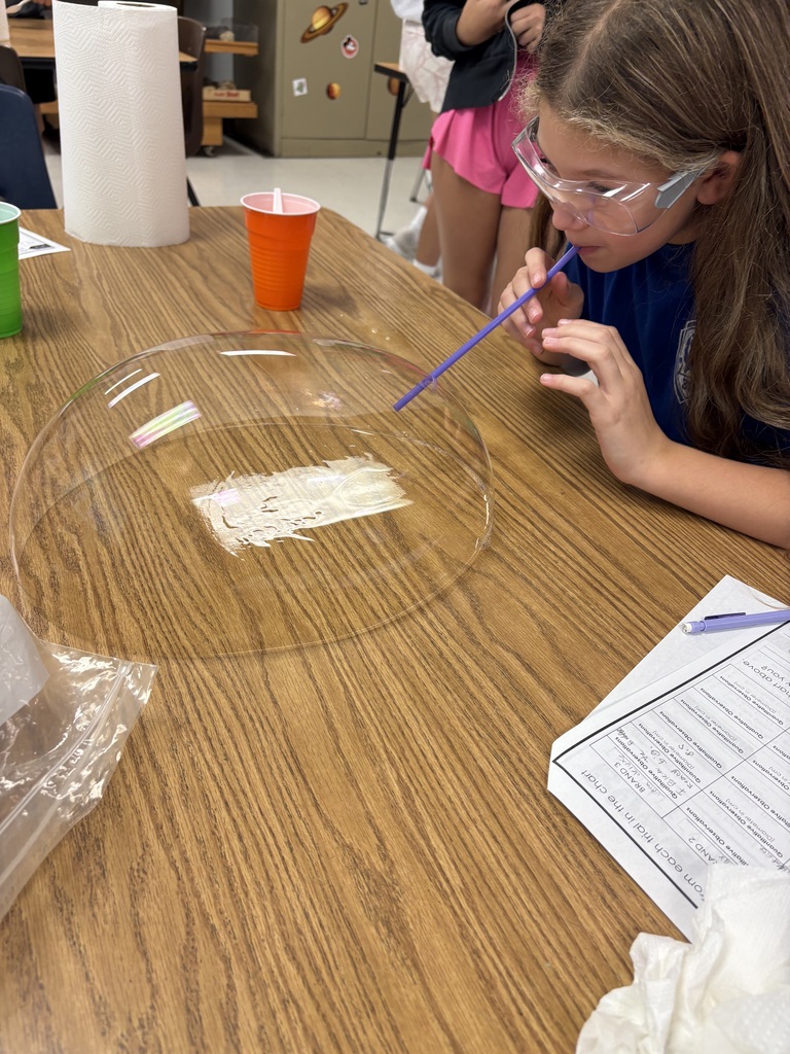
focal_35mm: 26
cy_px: 527
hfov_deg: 53.1
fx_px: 791
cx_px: 395
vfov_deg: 67.3
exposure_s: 1/60
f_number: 1.6
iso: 64
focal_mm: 5.96
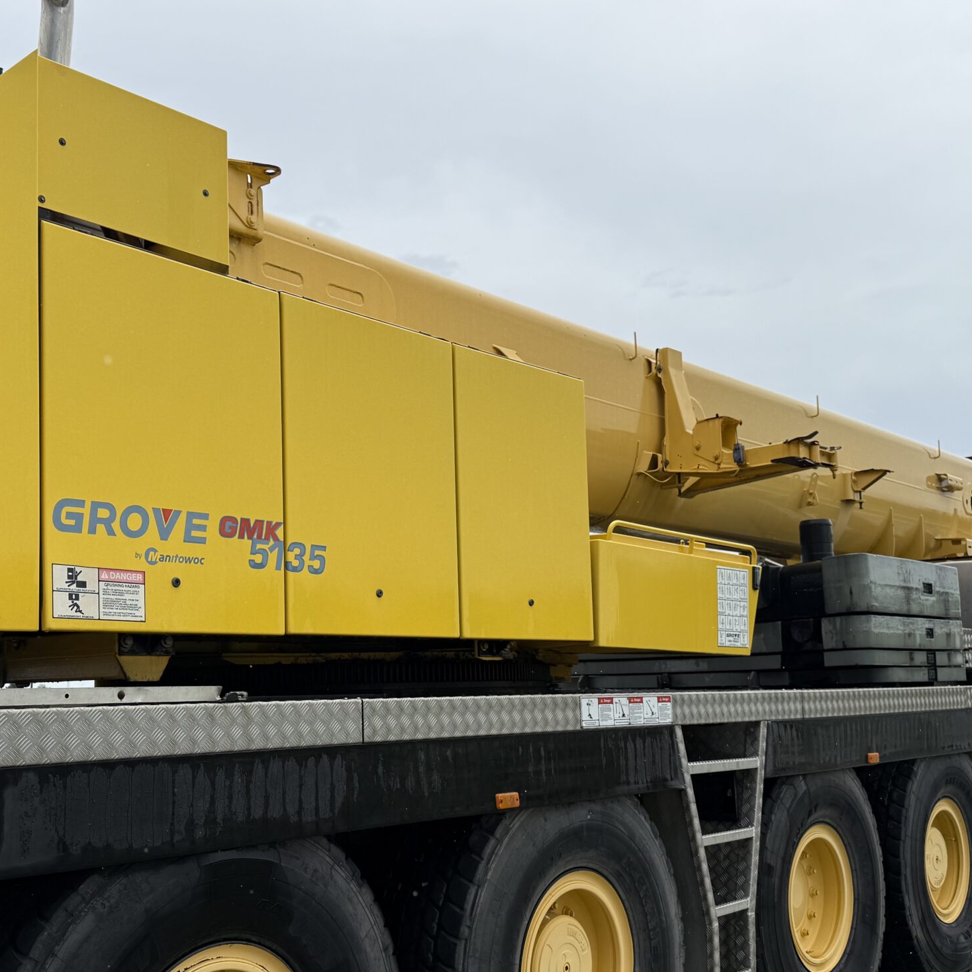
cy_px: 569
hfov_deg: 44.6
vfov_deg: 44.8
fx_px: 1175
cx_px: 373
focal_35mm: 37
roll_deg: +1.2
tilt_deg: +5.4
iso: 80
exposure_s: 1/6711
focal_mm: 6.76
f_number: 1.78
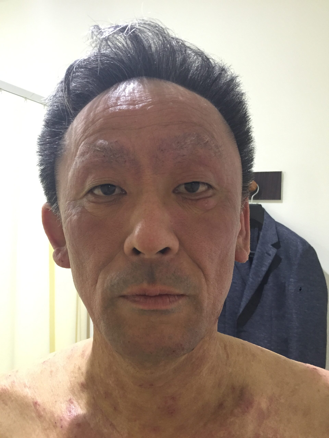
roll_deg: +0.2
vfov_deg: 61.7
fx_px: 367
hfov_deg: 48.2
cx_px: 164
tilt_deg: -1.1
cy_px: 219
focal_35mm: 29
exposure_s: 1/30
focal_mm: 4.15
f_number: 2.2
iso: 160
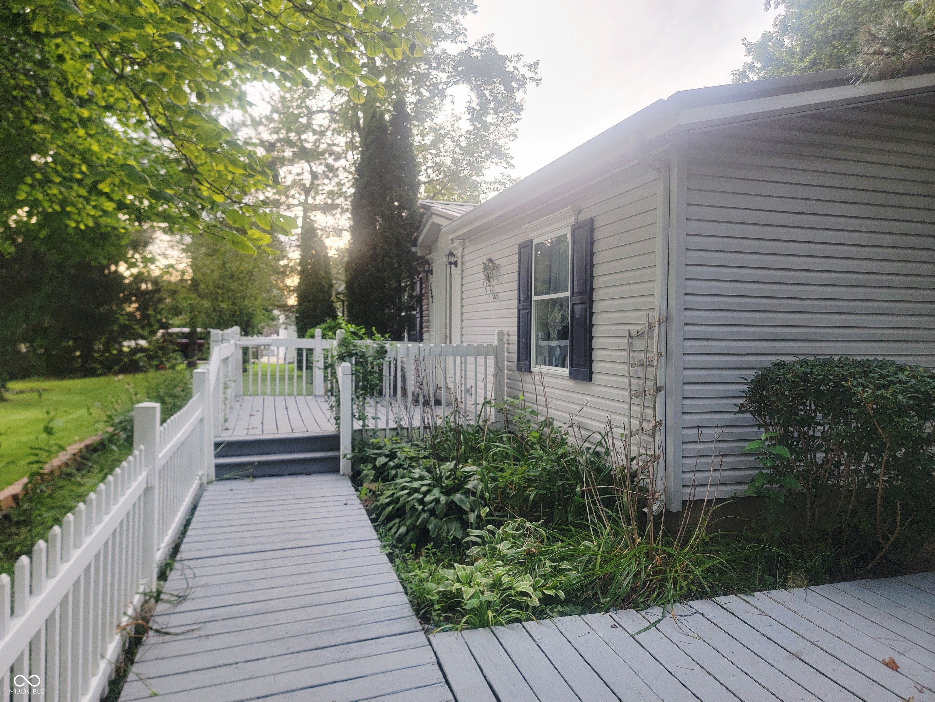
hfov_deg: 71.6
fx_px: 648
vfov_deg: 56.8
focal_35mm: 24
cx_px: 468
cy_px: 351
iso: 40
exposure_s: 1/120
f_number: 1.8
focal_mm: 6.7
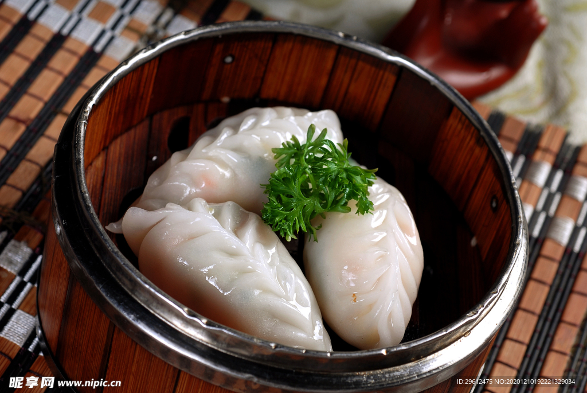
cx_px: 294
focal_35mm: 90
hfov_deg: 22.6
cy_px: 196
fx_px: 1469
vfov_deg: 15.2
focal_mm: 60
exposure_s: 1/160
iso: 100
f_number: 8
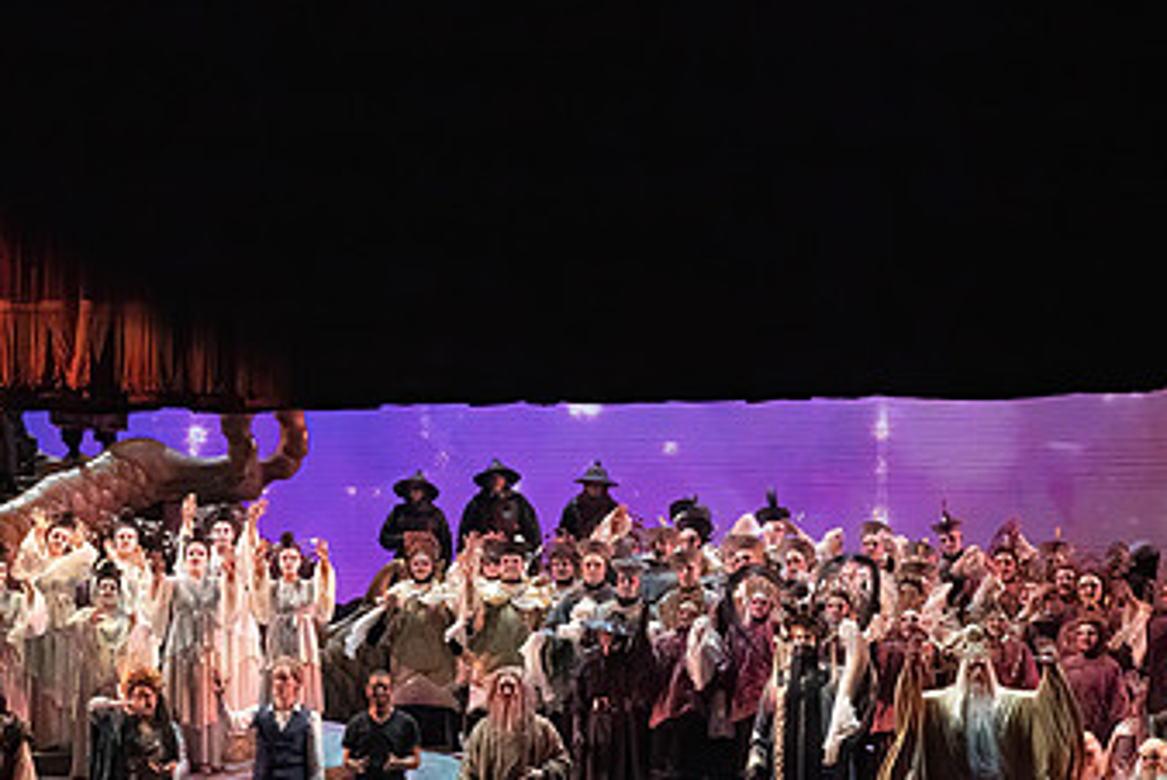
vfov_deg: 11.4
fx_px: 3893
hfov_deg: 17.0
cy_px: 568
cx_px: 376
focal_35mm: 120
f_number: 10
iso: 20000
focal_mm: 70
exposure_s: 1/1000
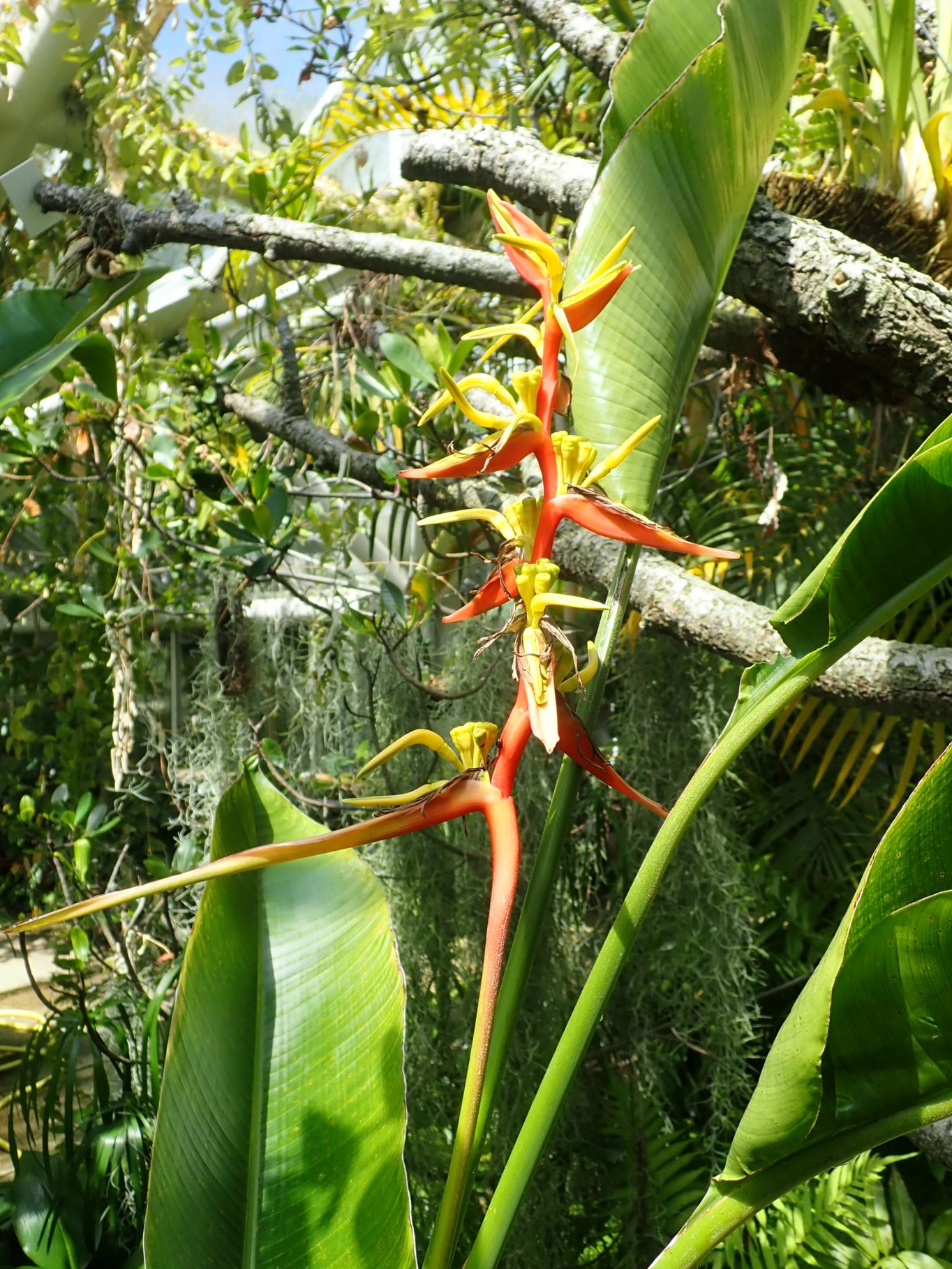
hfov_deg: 42.9
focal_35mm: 33
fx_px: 1210
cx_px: 493
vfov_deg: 55.3
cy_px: 598
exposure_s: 1/320
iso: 100
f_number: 3.2
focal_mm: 5.5
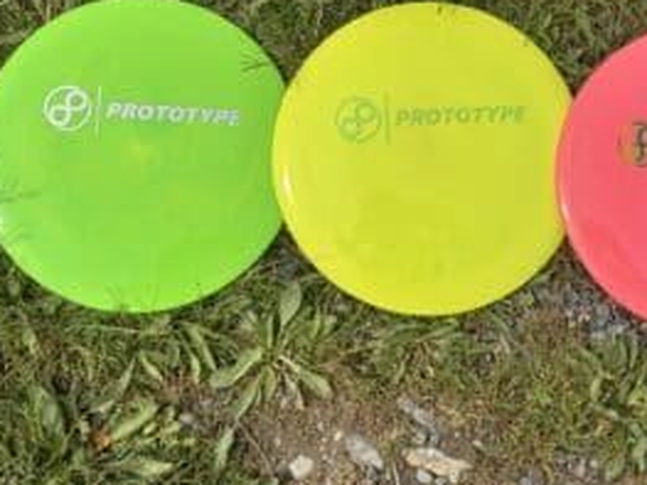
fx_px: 1364
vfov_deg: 20.0
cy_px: 140
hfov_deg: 26.5
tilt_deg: -85.2
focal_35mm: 73
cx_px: 435
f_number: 1.78
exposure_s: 1/10526
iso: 64
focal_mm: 6.76
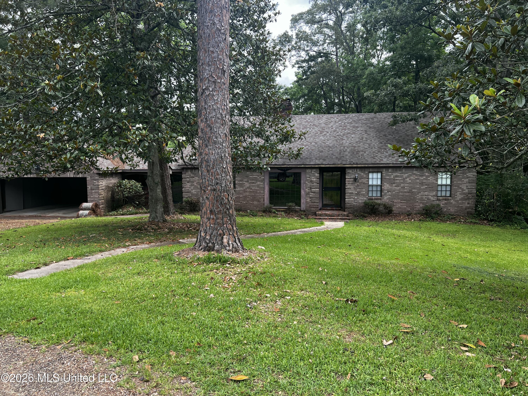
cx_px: 264
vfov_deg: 53.1
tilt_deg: -5.9
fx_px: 397
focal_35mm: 26
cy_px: 198
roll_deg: +0.7
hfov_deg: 67.3
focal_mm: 5.7
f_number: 1.5
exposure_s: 1/632
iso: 50
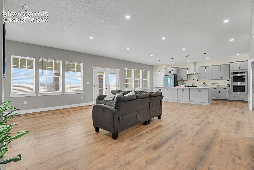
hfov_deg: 93.3
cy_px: 85
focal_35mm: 17
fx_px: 120
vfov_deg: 70.4
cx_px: 127
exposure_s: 2
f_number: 8
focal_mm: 17
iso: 250
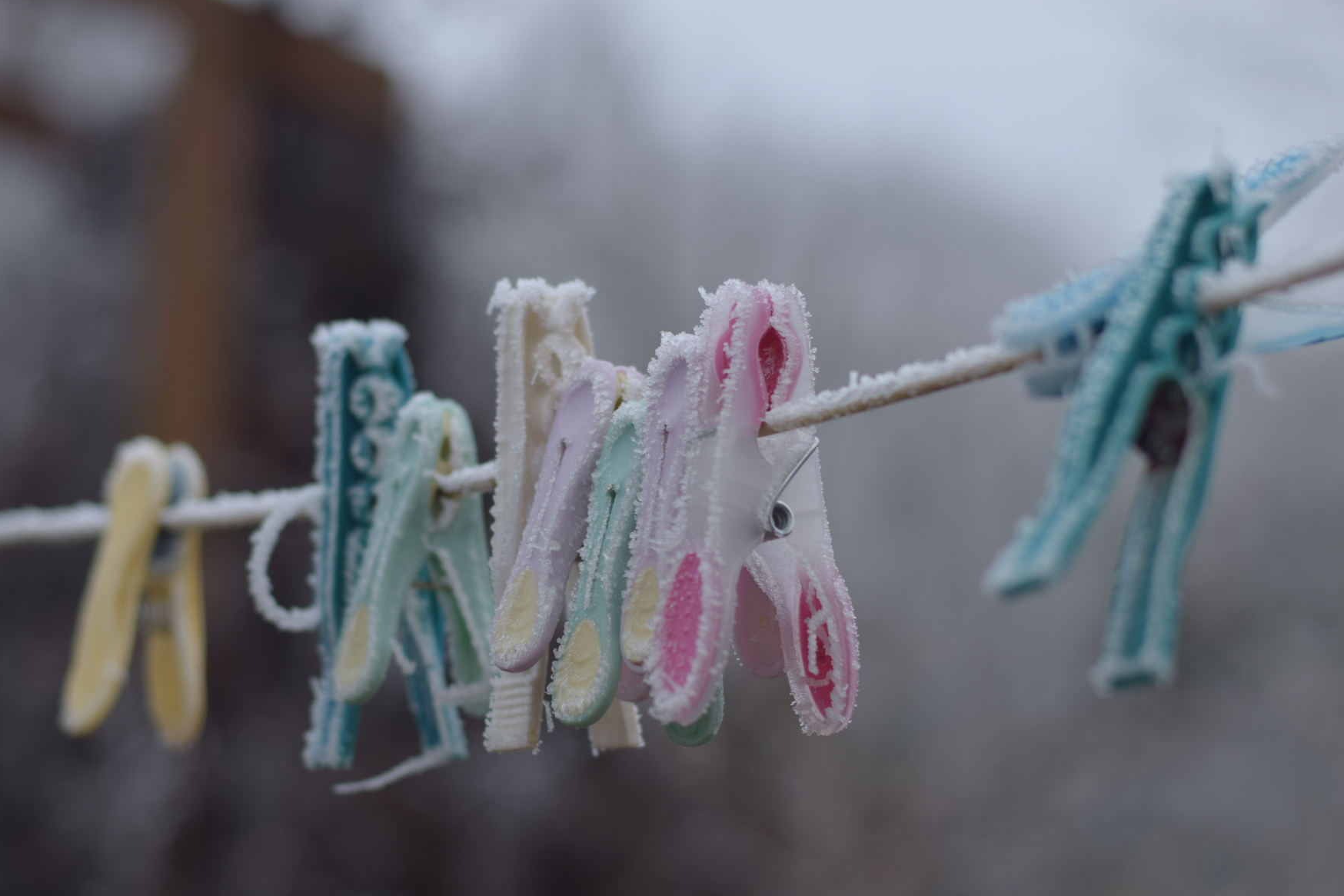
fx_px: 3397
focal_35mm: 91
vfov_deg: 15.0
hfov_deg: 22.4
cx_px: 652
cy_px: 498
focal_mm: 50
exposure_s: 1/250
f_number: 2.8
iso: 100
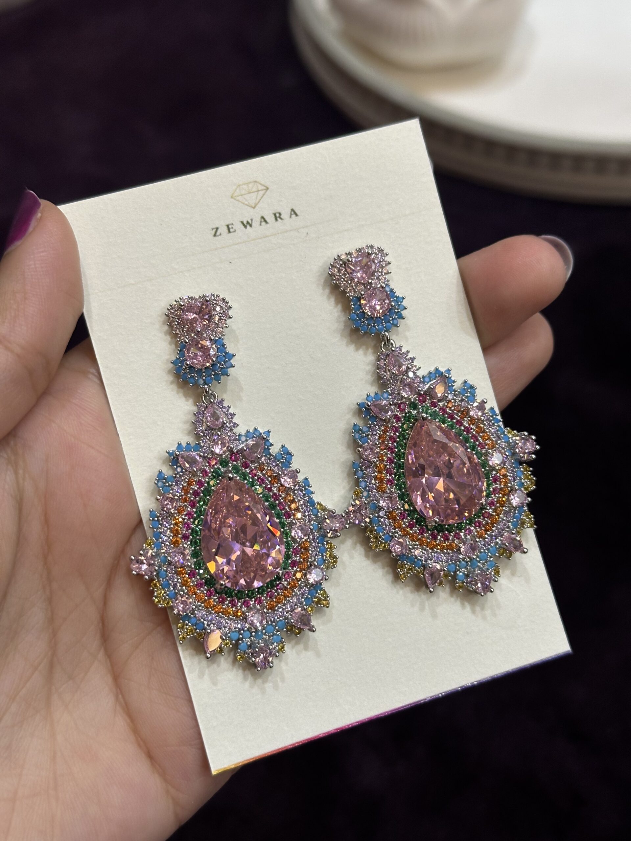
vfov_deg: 39.7
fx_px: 1167
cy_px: 420
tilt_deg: -48.0
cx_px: 316
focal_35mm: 48
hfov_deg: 30.3
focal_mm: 6.86
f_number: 1.78
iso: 160
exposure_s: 1/50
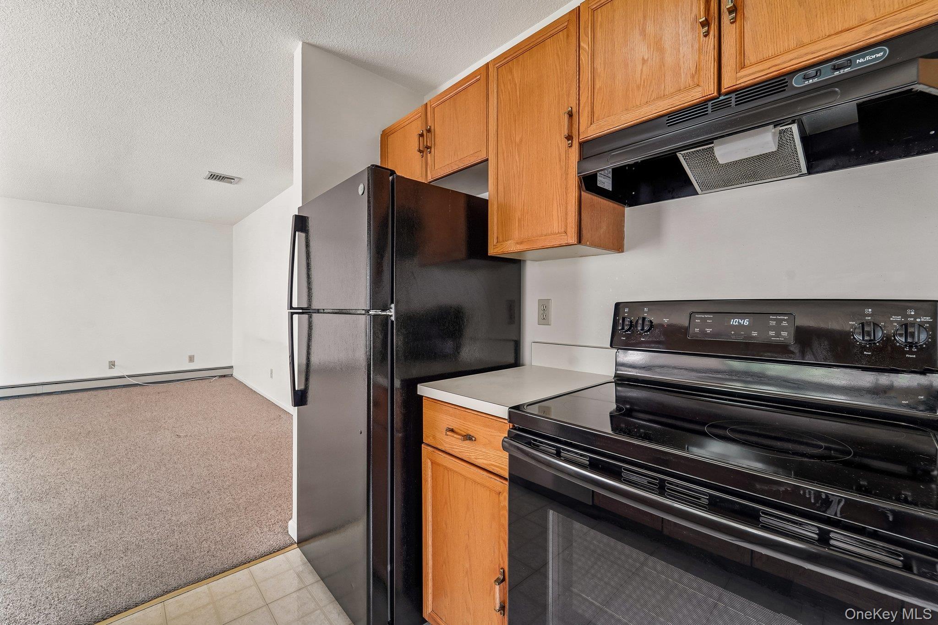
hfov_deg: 104.3
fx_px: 365
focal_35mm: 14
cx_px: 469
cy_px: 312
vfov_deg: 81.2
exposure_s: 1/13
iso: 400
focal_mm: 14
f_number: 8
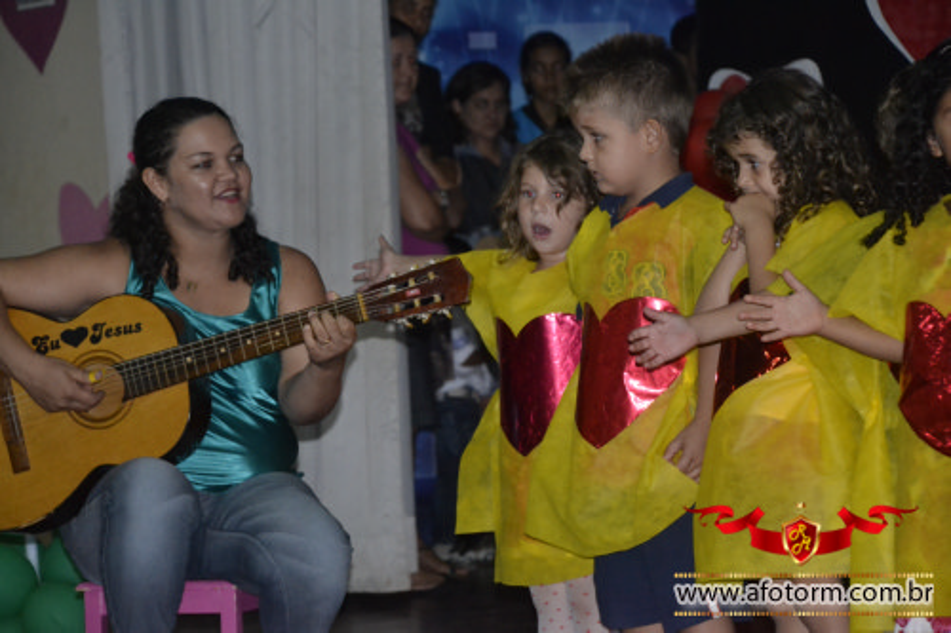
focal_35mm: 150
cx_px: 476
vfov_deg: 9.1
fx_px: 3961
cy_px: 316
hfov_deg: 13.7
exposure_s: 1/60
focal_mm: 100
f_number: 5.6
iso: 3200
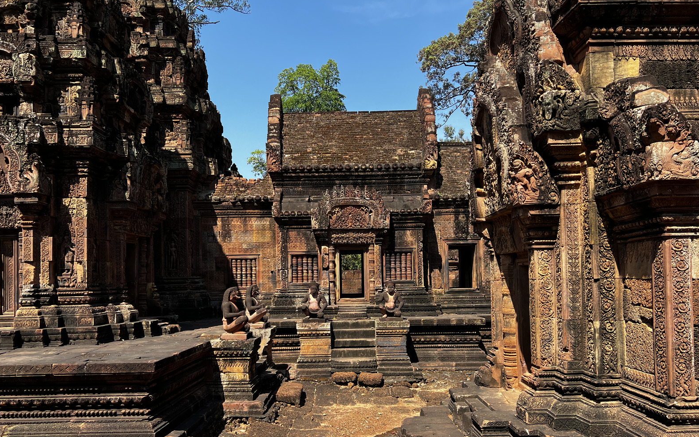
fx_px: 533
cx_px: 351
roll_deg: +1.5
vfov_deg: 44.3
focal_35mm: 28
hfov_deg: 66.5
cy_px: 262
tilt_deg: +2.3
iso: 50
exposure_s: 1/1575
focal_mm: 5.7
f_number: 1.5
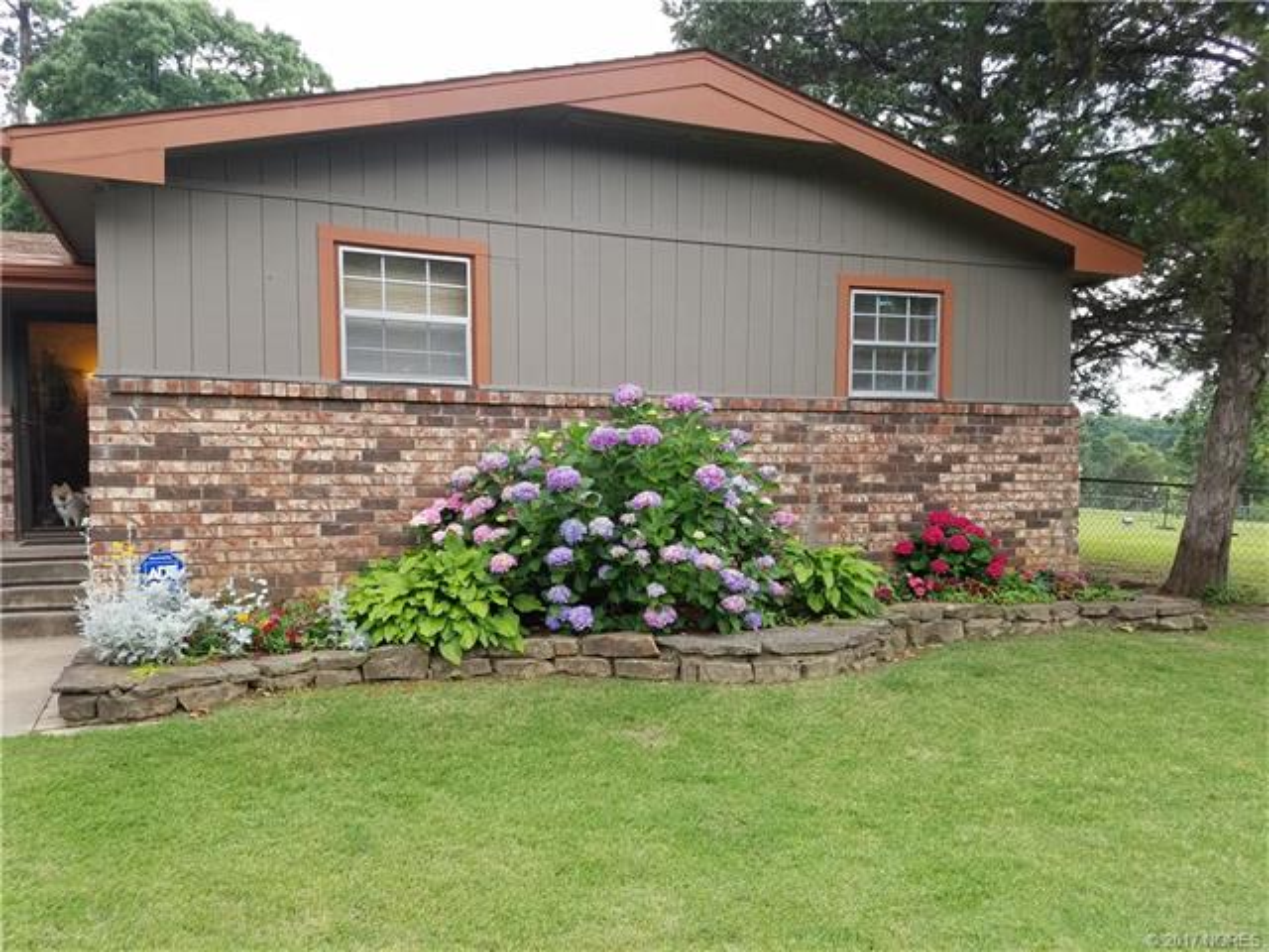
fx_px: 953
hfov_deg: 67.3
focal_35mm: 26
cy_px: 476
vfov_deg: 53.1
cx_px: 634
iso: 50
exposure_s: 1/237
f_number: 1.7
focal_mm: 4.2
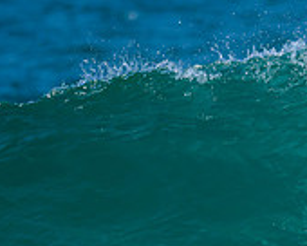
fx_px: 31992
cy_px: 271
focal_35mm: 3521
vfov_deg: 0.4
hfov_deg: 0.5
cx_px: 540
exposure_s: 1/2000
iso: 250
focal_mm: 800
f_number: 6.3
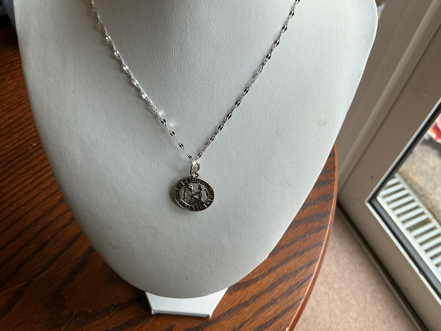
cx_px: 220
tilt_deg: -54.8
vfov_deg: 48.2
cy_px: 166
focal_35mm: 29
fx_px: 369
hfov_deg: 61.7
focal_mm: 3
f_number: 1.8
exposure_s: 1/100
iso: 32
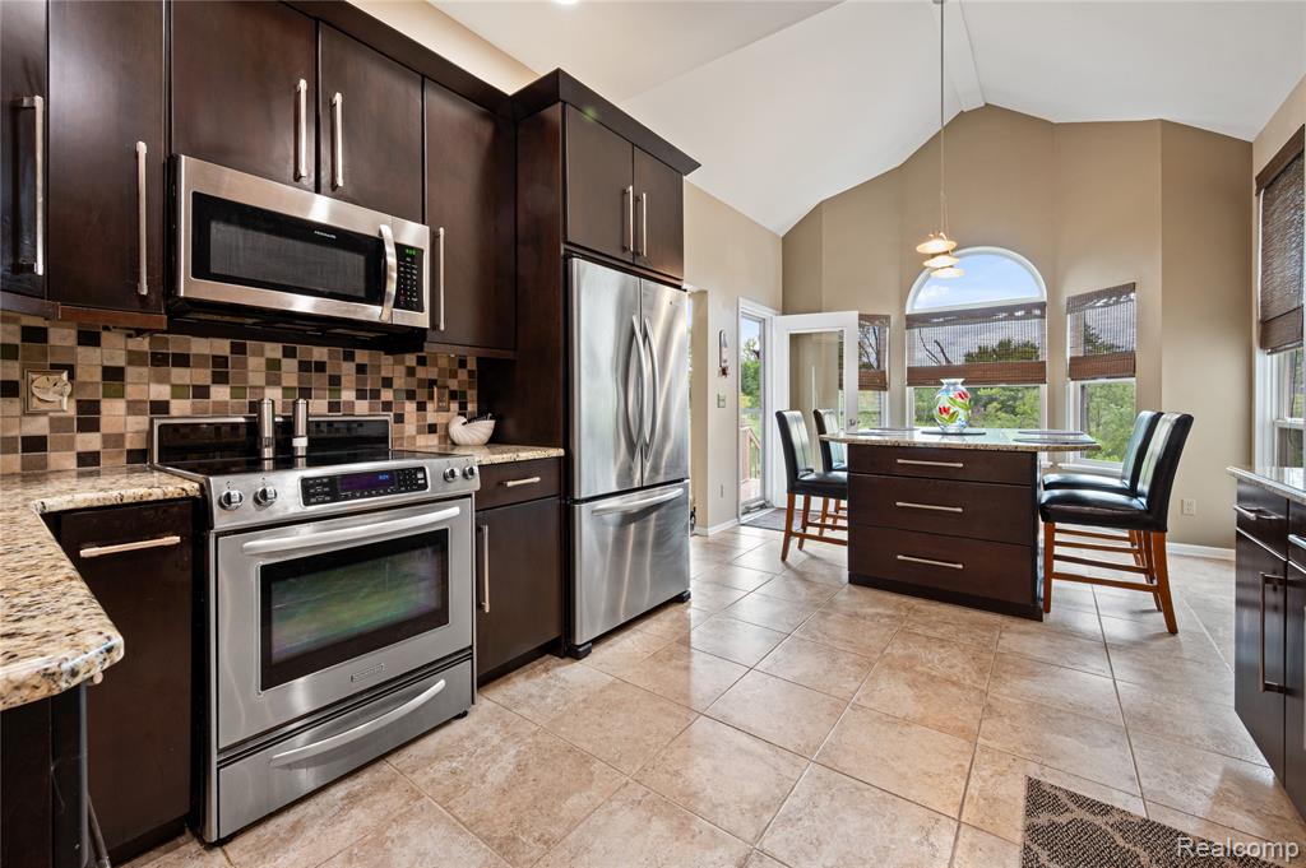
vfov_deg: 81.1
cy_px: 434
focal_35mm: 14
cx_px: 653
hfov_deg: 104.3
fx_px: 507
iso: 100
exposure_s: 1.6
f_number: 11
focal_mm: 14
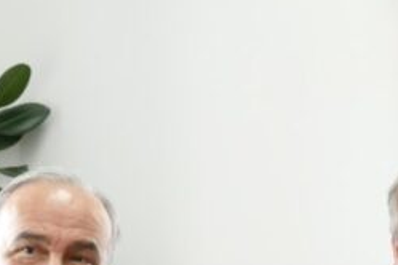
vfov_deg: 8.7
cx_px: 452
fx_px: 1702
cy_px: 391
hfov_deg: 13.1
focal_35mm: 154
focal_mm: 18.17
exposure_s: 1/125
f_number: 3.3
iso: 1000
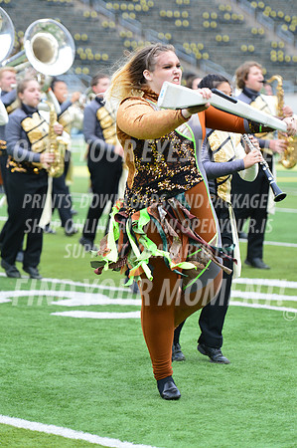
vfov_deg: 12.9
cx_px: 148
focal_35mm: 160
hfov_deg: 8.6
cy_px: 224
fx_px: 1984
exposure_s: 1/400
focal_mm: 160
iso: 640
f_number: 4.5
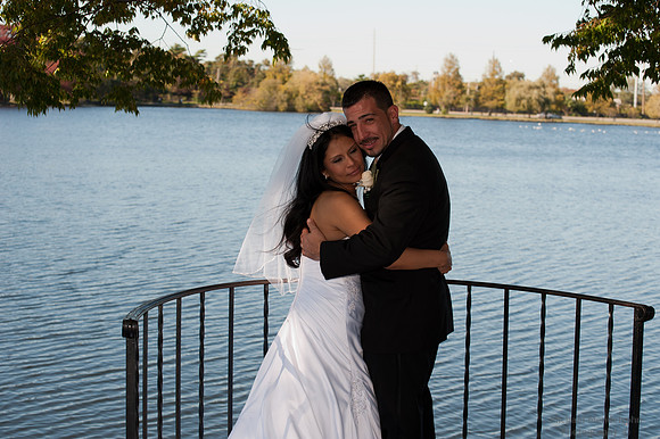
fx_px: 1283
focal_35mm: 70
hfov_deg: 28.9
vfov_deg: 19.4
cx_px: 330
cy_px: 220
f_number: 8
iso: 200
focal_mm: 70
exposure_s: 1/125
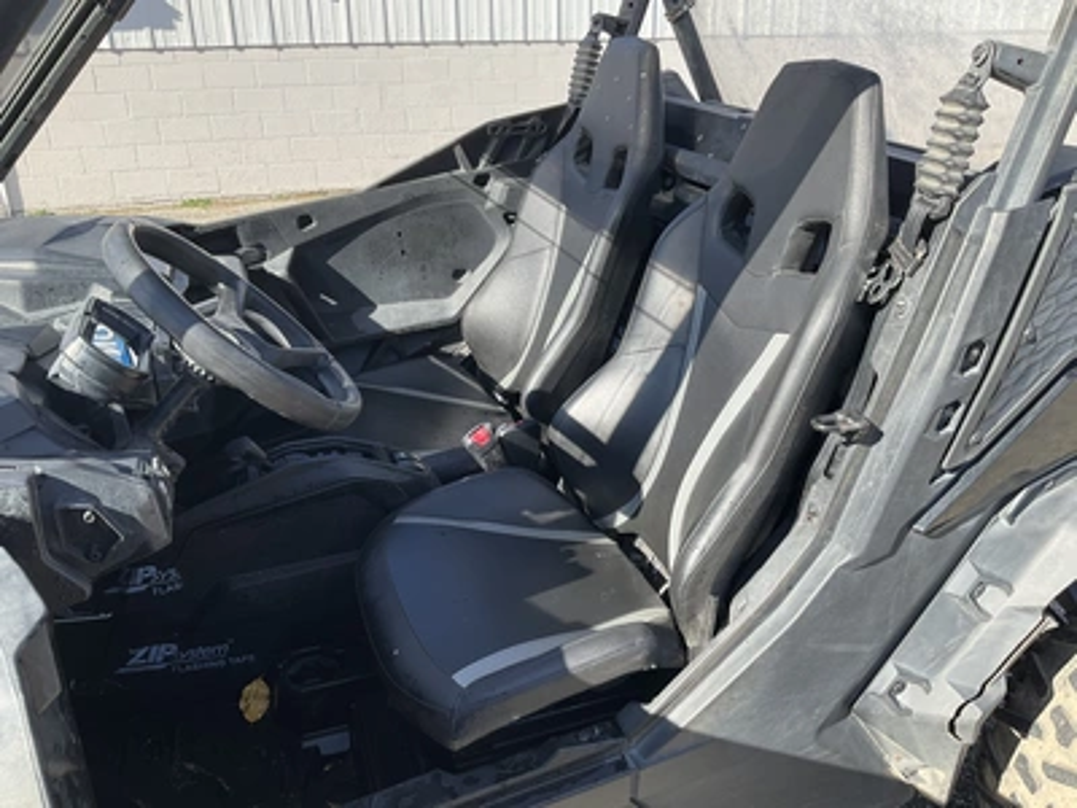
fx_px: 902
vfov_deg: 48.2
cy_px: 404
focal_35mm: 29
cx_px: 538
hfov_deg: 61.7
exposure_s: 1/540
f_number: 1.8
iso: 25
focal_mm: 3
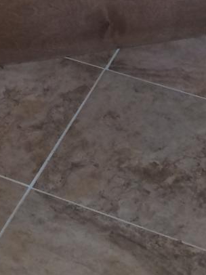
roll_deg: +0.7
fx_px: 1136
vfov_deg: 11.9
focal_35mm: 143
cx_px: -218
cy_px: -325
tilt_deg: -18.4
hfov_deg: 9.6
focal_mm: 4.15
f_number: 2.2
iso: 32
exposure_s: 1/40
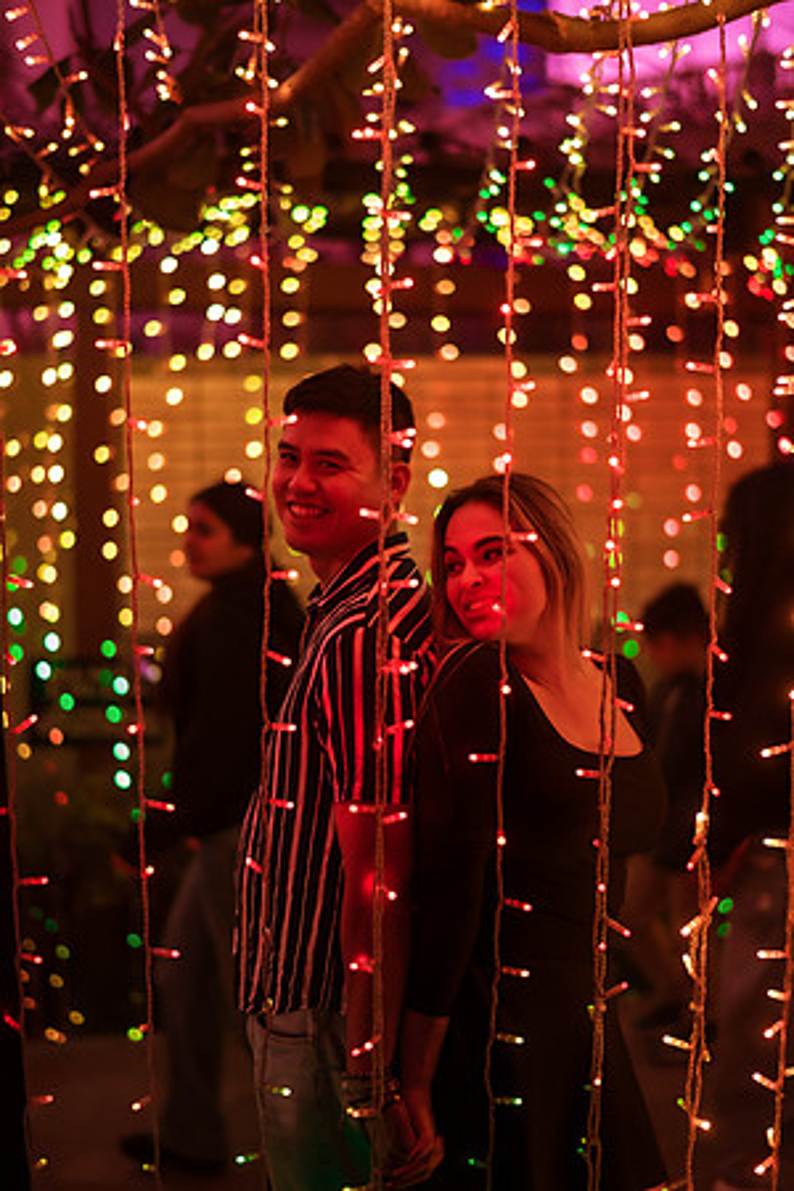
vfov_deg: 34.5
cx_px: 397
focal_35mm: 58
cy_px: 596
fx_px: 1919
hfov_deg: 23.4
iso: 2500
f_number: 1.4
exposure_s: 1/320
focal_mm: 58
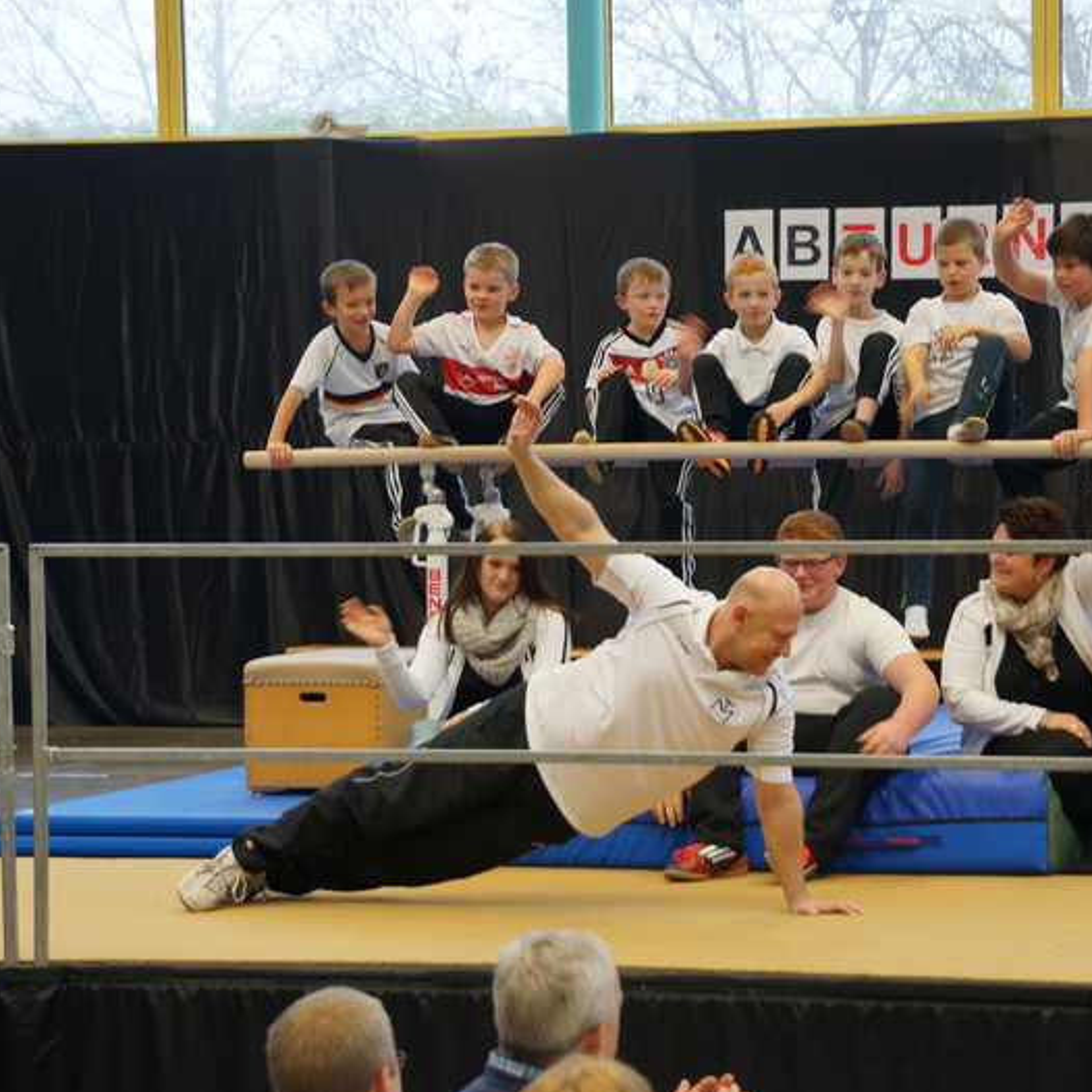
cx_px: 764
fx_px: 3806
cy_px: 546
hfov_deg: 16.3
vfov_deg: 16.3
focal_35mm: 107
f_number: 5
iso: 400
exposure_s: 1/50
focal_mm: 55
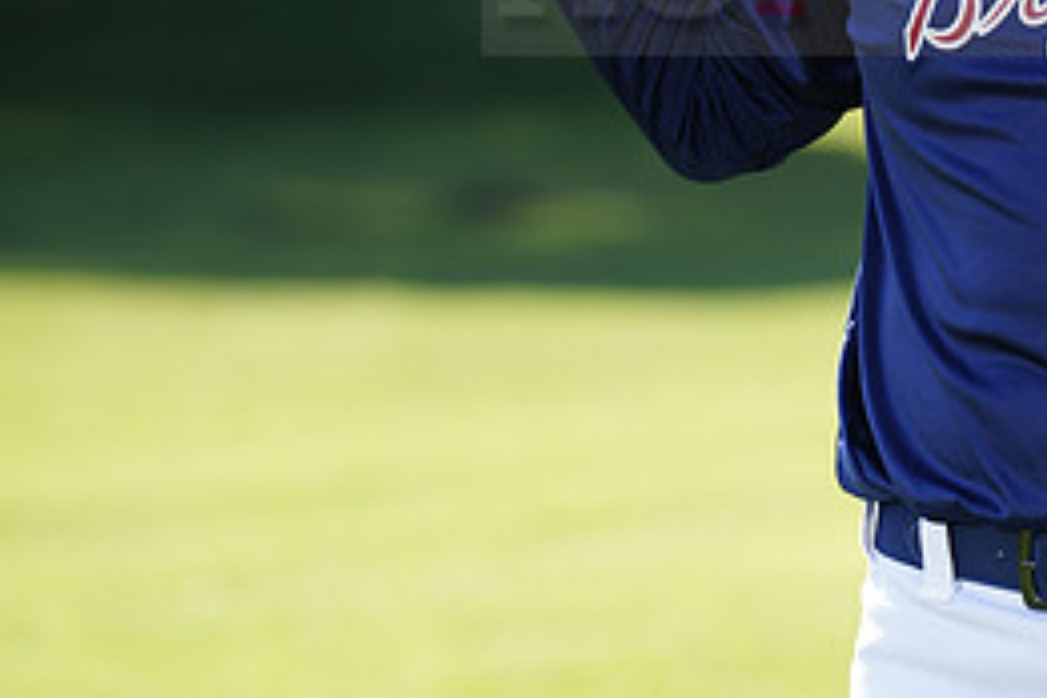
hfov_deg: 5.7
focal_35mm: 360
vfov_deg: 3.8
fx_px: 10469
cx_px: 1155
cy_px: -62
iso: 100
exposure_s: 1/250
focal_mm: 162
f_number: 5
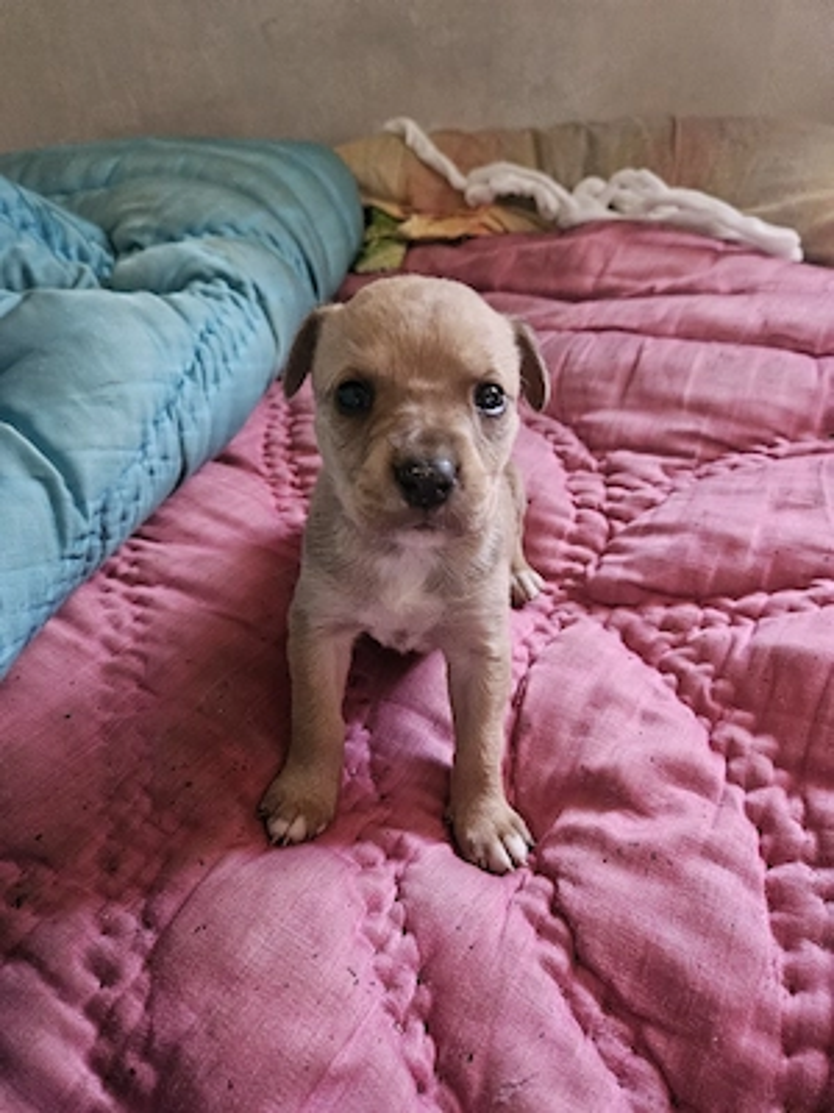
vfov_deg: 73.9
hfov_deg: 58.9
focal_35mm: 23
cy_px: 556
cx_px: 417
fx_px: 739
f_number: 1.8
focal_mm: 5.4
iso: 500
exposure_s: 1/24
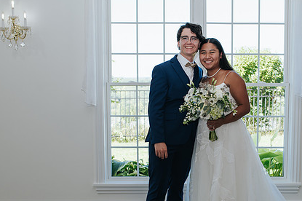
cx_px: 186
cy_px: 159
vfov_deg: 21.3
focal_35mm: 63
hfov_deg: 31.8
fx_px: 528
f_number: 3.5
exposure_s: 1/200
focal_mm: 35
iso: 125
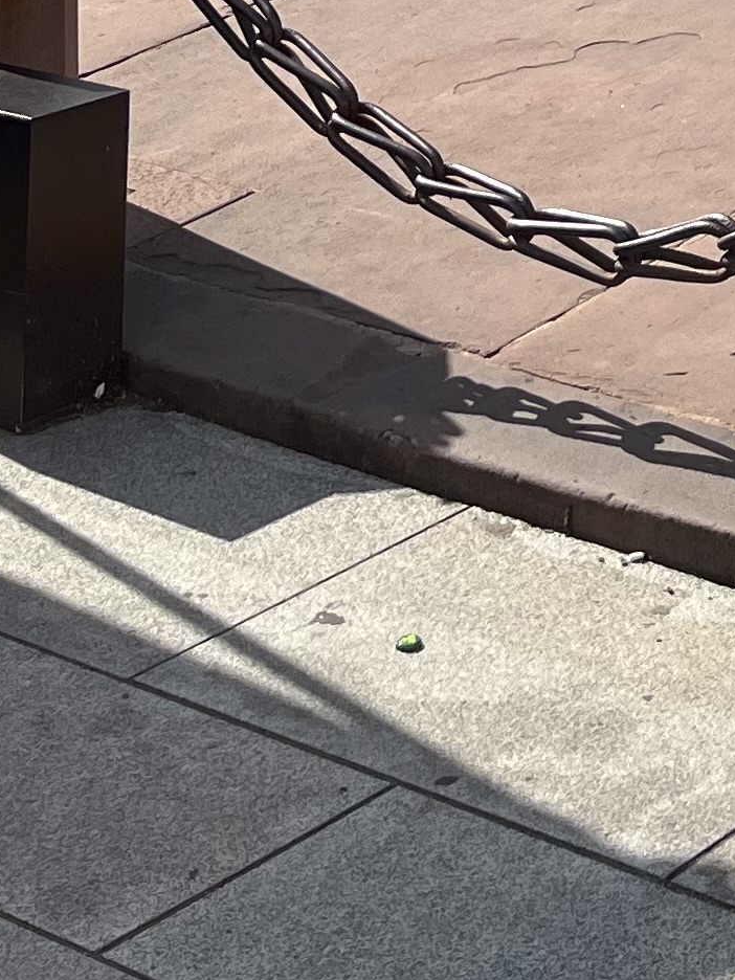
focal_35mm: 112
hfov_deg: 12.3
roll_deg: +0.9
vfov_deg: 14.2
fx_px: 3171
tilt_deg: +3.9
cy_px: -1094
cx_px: 1257
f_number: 1.6
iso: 50
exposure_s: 1/2358
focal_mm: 5.1
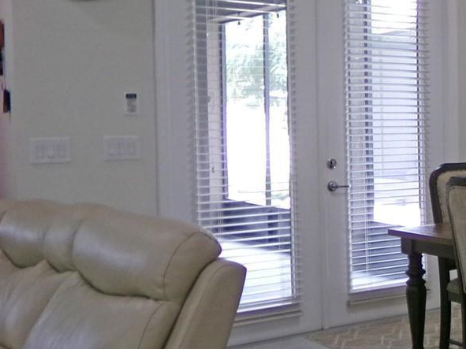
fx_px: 875
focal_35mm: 65
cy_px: 143
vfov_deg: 22.6
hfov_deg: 25.8
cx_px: 595
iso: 200
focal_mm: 4.3
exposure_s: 1/25
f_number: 3.7
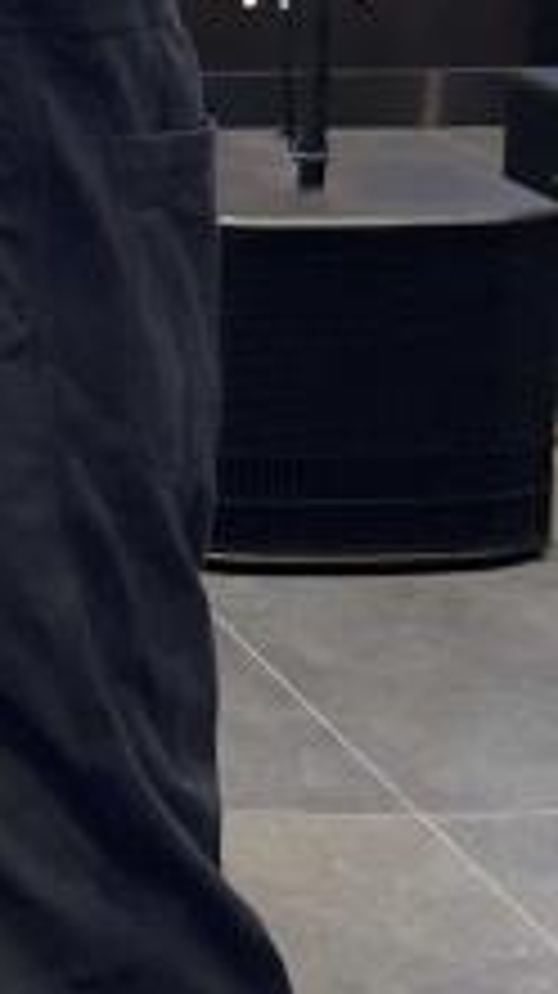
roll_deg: +0.4
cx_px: -1233
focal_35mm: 142
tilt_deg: -7.3
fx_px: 3742
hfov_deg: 7.3
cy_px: -189
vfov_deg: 14.7
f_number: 1.78
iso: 250
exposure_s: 1/60
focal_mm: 6.86
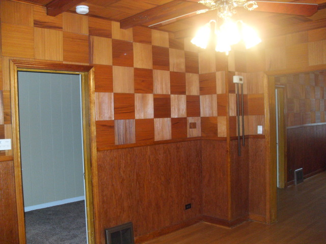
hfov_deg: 54.0
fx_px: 320
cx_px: 163
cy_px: 122
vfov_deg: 41.8
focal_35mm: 34
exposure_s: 1/45
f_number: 2.8
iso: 400
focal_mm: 6.3
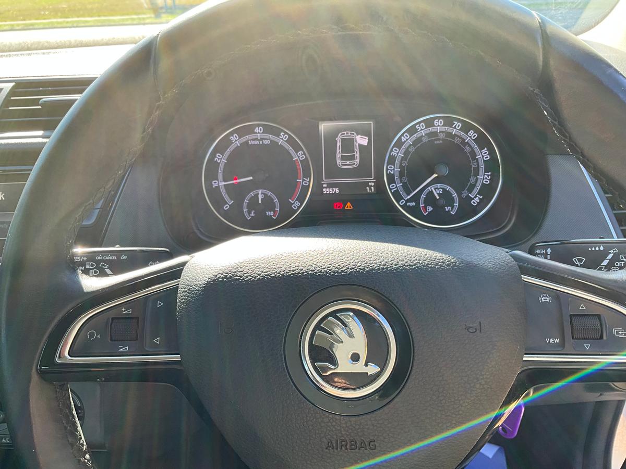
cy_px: 234
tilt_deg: -29.4
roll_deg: +0.7
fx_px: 524
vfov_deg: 48.2
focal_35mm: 29
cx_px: 313
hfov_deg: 61.7
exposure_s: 1/100
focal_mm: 3
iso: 25
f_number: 1.8
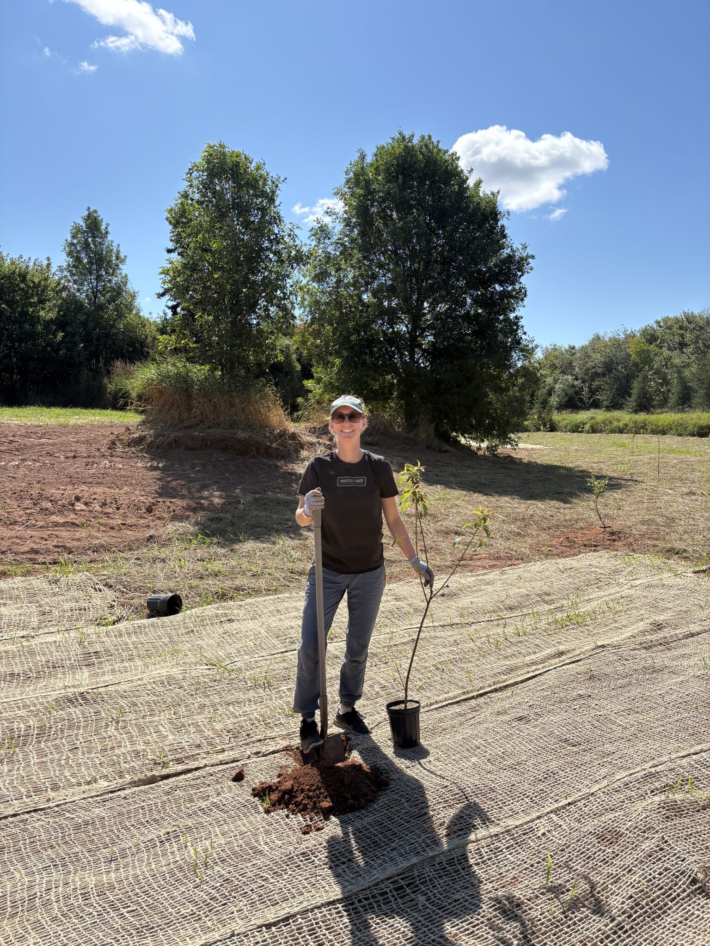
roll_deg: +1.0
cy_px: 473
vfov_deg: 67.3
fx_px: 711
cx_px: 355
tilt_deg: -3.7
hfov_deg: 53.1
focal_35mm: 26
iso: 50
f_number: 1.6
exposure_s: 1/3448
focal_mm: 5.96
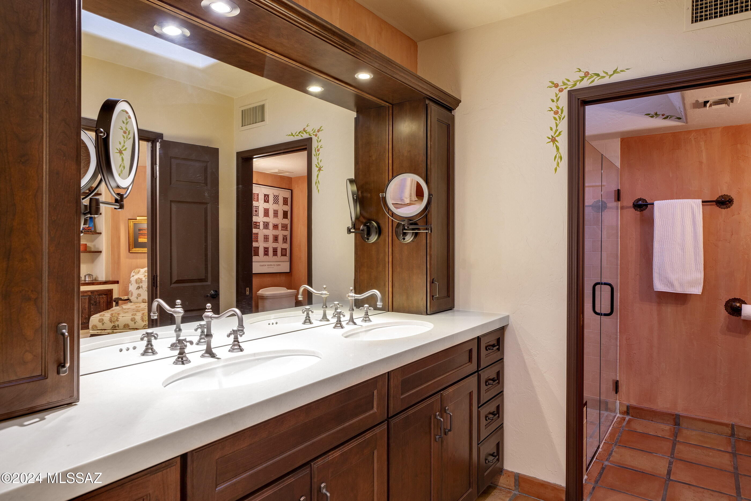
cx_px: 376
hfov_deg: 81.2
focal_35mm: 21
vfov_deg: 59.5
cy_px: 250
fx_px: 438
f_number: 7.1
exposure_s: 1/1.25
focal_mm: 21
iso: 200
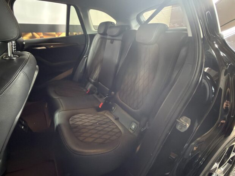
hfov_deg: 84.7
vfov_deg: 68.7
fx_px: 129
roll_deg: +0.2
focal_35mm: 19
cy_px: 88
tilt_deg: -22.7
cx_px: 118
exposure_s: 1/17
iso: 500
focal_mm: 2.22
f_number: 2.2
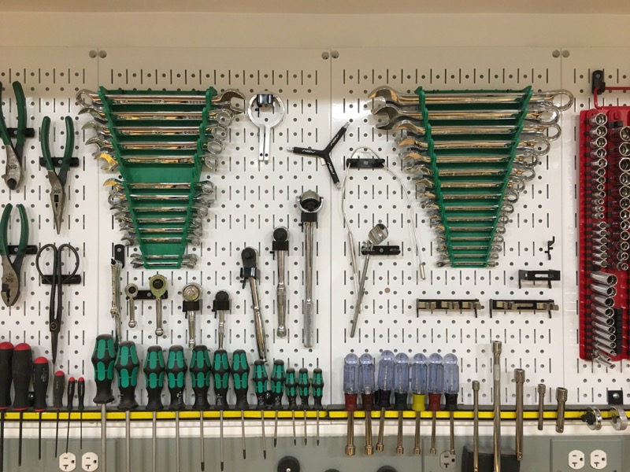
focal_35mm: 29
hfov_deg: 61.7
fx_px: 528
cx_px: 315
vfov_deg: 48.2
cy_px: 236
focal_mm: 4.15
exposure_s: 1/30
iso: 100
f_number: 2.2
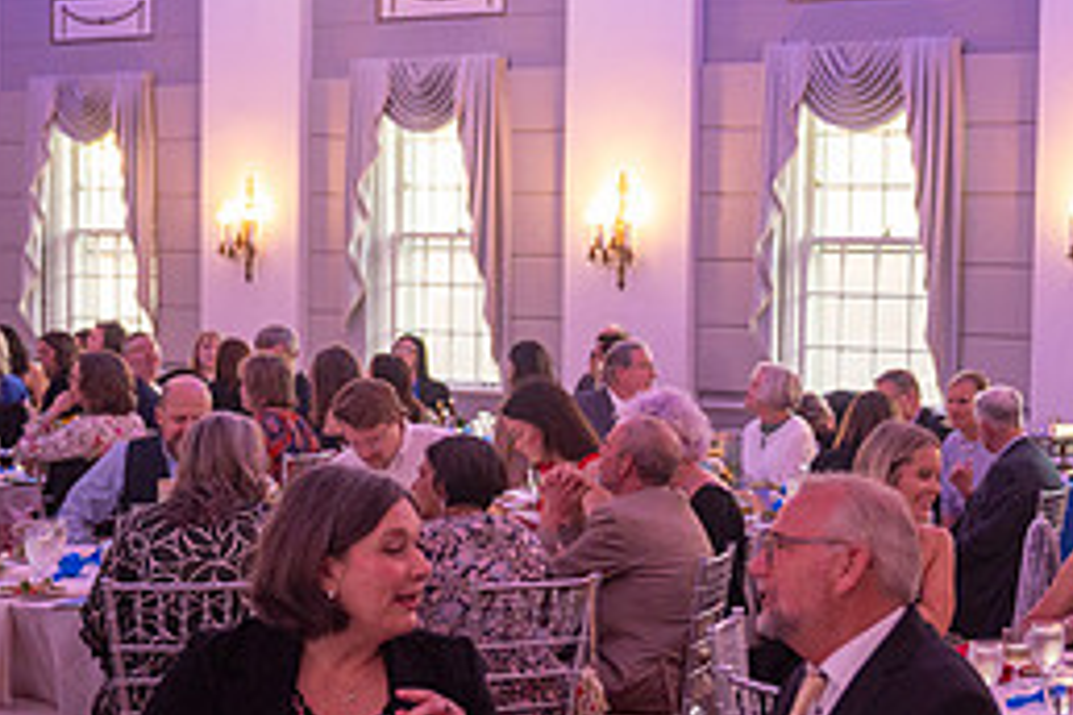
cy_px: 497
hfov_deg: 24.0
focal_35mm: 82
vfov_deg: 16.6
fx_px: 2444
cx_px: 1000
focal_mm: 34
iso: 2000
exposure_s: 1/200
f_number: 3.2
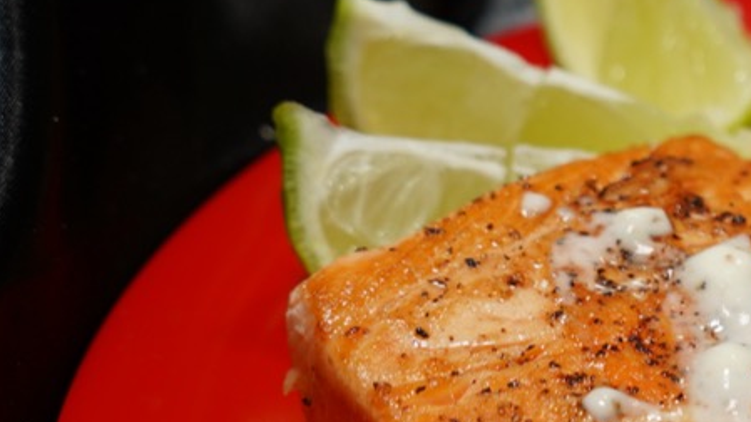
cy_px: 333
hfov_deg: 17.7
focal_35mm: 112
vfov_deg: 10.8
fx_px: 2229
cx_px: 1010
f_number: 4
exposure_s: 1/250
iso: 100
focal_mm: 30
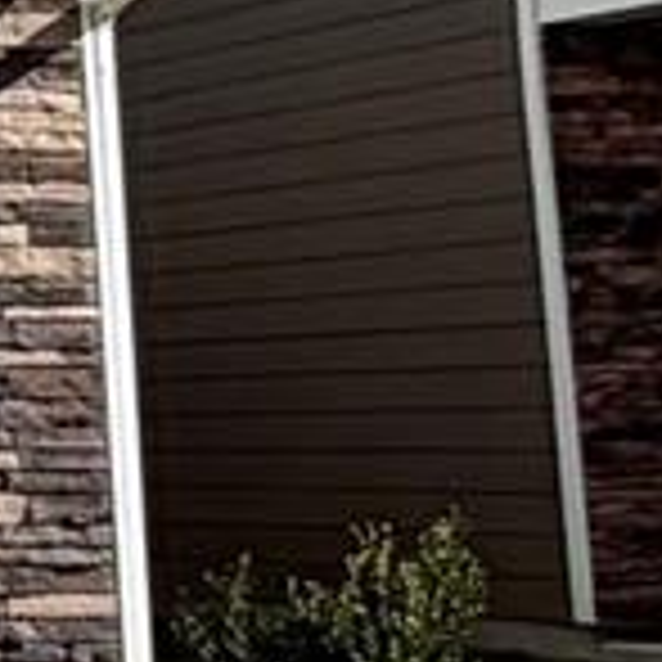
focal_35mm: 129
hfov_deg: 8.3
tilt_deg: +6.7
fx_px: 2791
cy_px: -464
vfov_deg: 12.5
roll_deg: -0.4
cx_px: -1896
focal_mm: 2.22
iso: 20
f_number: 2.2
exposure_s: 1/1068
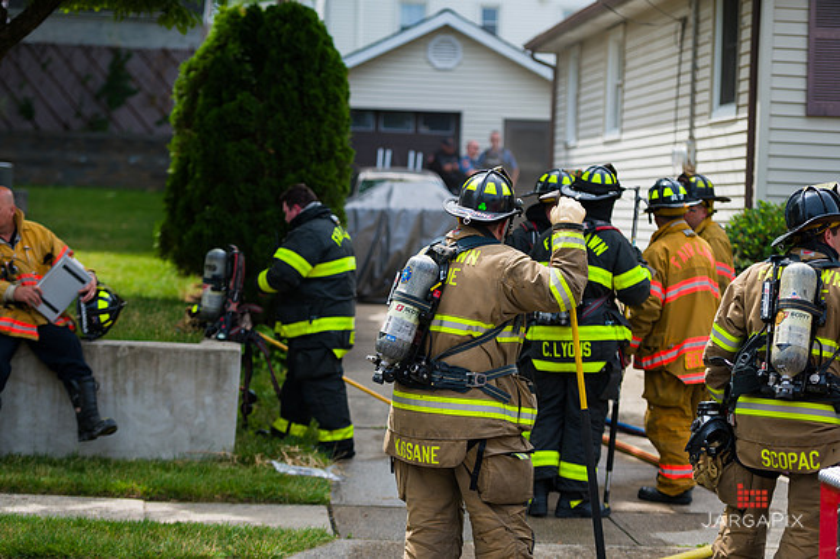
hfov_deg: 20.4
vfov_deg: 13.7
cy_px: 280
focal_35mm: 100
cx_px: 420
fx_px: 2332
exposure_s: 1/1600
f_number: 3.2
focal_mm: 100
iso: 200
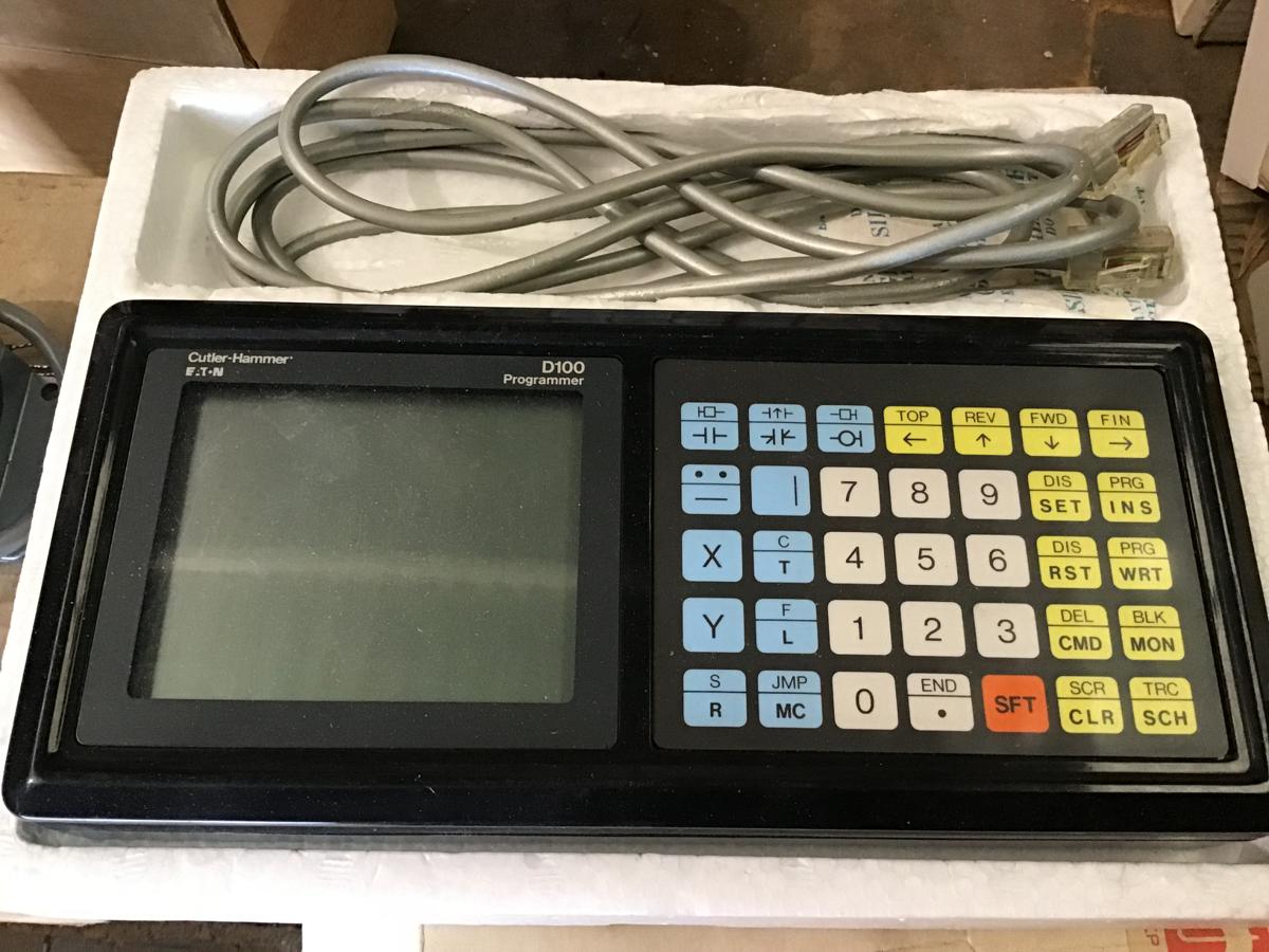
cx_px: 634
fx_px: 1136
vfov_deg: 45.4
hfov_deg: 58.4
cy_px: 476
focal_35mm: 31
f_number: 2.4
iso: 200
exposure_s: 1/30
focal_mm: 3.3
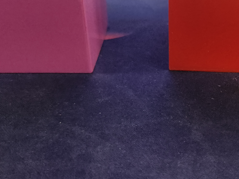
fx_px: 380
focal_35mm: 55
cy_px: 73
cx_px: 218
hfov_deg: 33.0
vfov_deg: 26.5
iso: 6053
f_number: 1.75
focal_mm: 5.5
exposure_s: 1/117
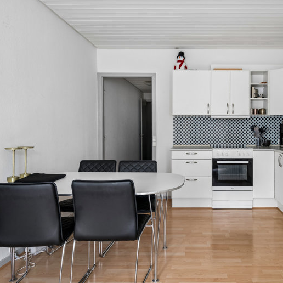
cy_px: 140
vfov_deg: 55.6
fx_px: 268
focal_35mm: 29
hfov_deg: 53.9
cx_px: 200
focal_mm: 22
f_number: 7.1
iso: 800
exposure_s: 1/2.5
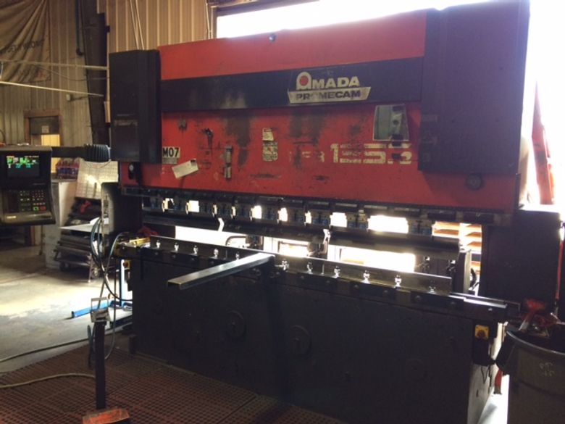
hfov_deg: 61.7
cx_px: 282
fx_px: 473
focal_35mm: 29
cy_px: 212
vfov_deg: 48.2
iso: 125
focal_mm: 4.15
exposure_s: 1/30
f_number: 2.2
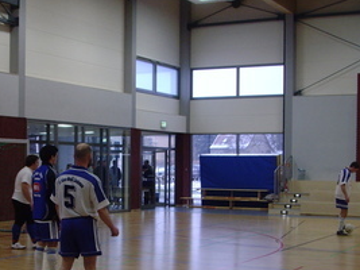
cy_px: 214
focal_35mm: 73
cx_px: 117
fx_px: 759
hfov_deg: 26.5
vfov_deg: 19.9
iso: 200
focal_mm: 6.6
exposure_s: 1/45
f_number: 3.5
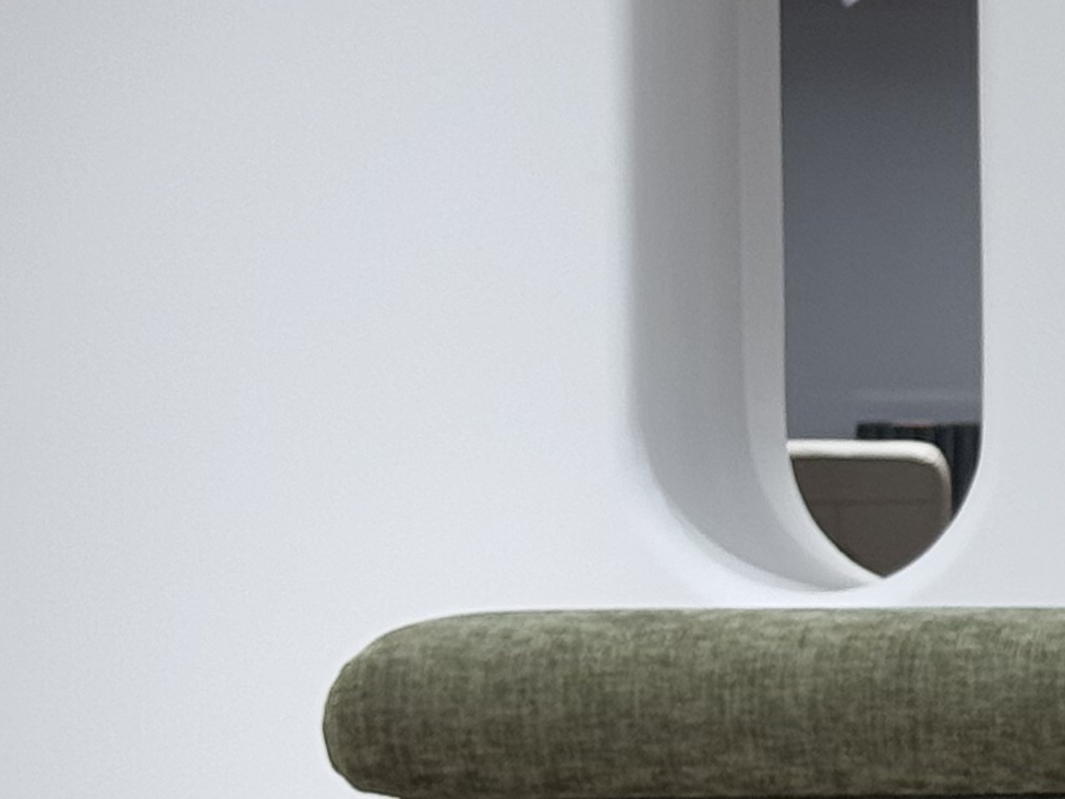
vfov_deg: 7.5
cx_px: 1886
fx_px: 6092
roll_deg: +0.6
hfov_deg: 9.5
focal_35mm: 198
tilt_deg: -1.3
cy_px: 666
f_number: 1.78
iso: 80
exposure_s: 1/100
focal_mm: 6.76
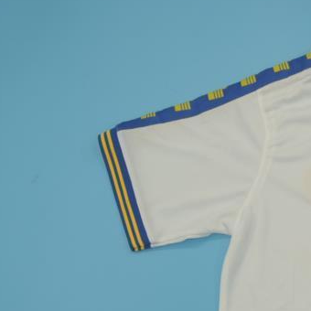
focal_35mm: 81
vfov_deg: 20.8
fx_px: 823
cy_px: 301
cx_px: 415
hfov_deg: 19.5
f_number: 8
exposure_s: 1/80
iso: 200
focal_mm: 20
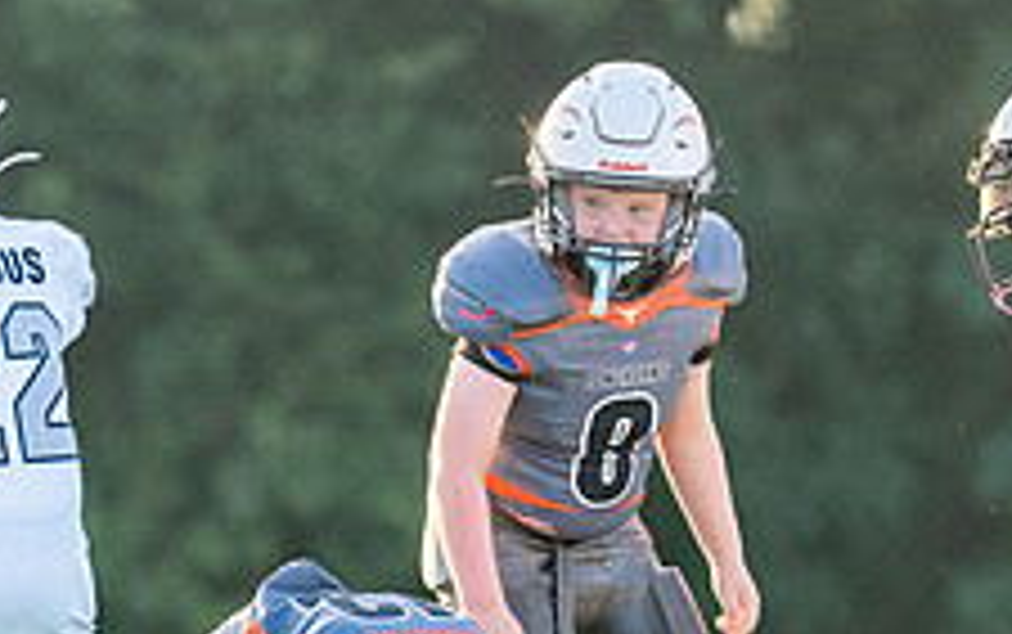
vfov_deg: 1.9
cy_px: 699
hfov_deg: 3.0
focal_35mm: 692
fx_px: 19100
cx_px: 415
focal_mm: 200
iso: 500
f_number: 2.8
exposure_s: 1/2500
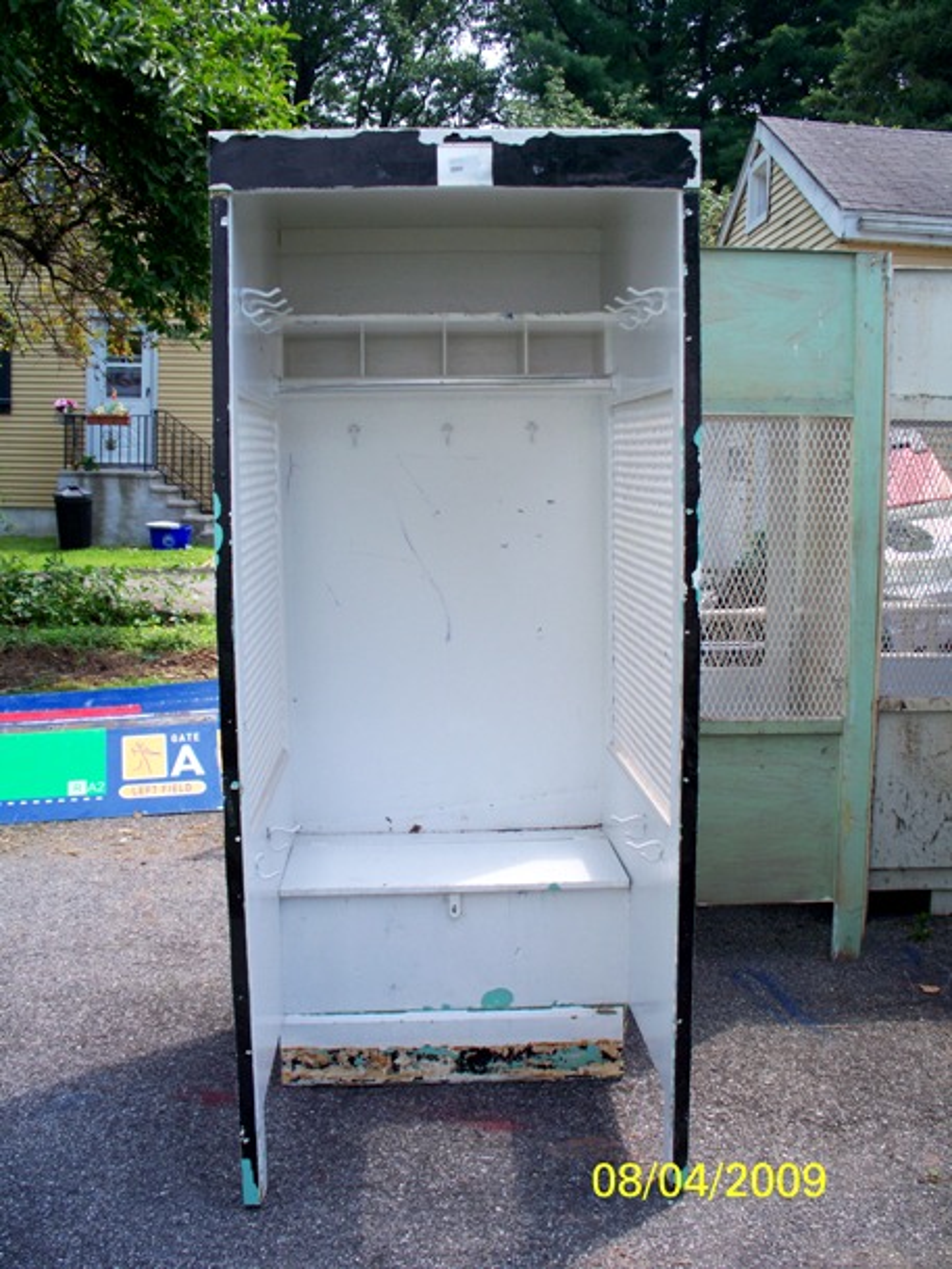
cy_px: 634
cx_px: 476
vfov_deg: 52.6
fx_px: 1283
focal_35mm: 35
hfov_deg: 40.7
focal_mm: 7.54
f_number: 2.8
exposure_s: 1/400
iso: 80
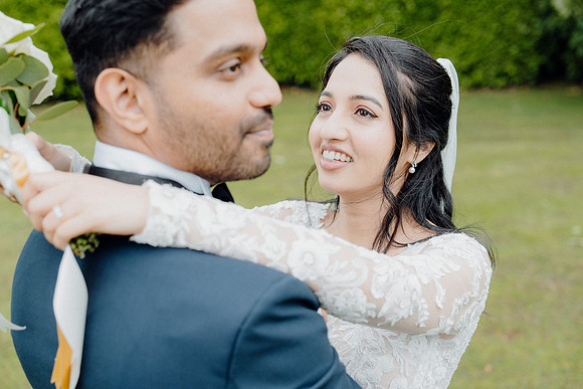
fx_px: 810
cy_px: 194
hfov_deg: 39.6
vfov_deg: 27.0
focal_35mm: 50
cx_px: 292
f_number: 3.5
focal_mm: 50
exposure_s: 1/250
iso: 125
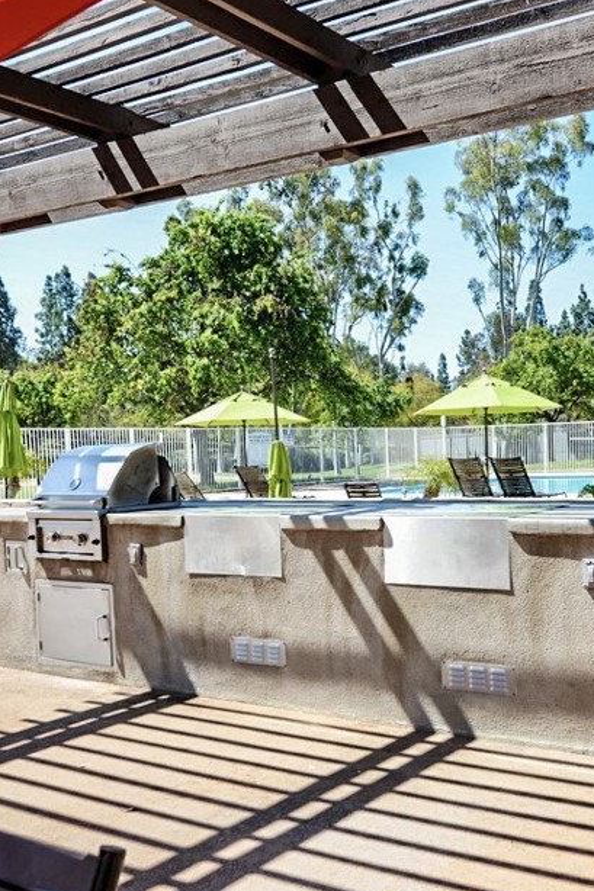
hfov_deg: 33.0
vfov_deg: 48.4
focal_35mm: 40
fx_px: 990
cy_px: 490
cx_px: 417
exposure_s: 1/250
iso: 200
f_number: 8
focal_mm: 24
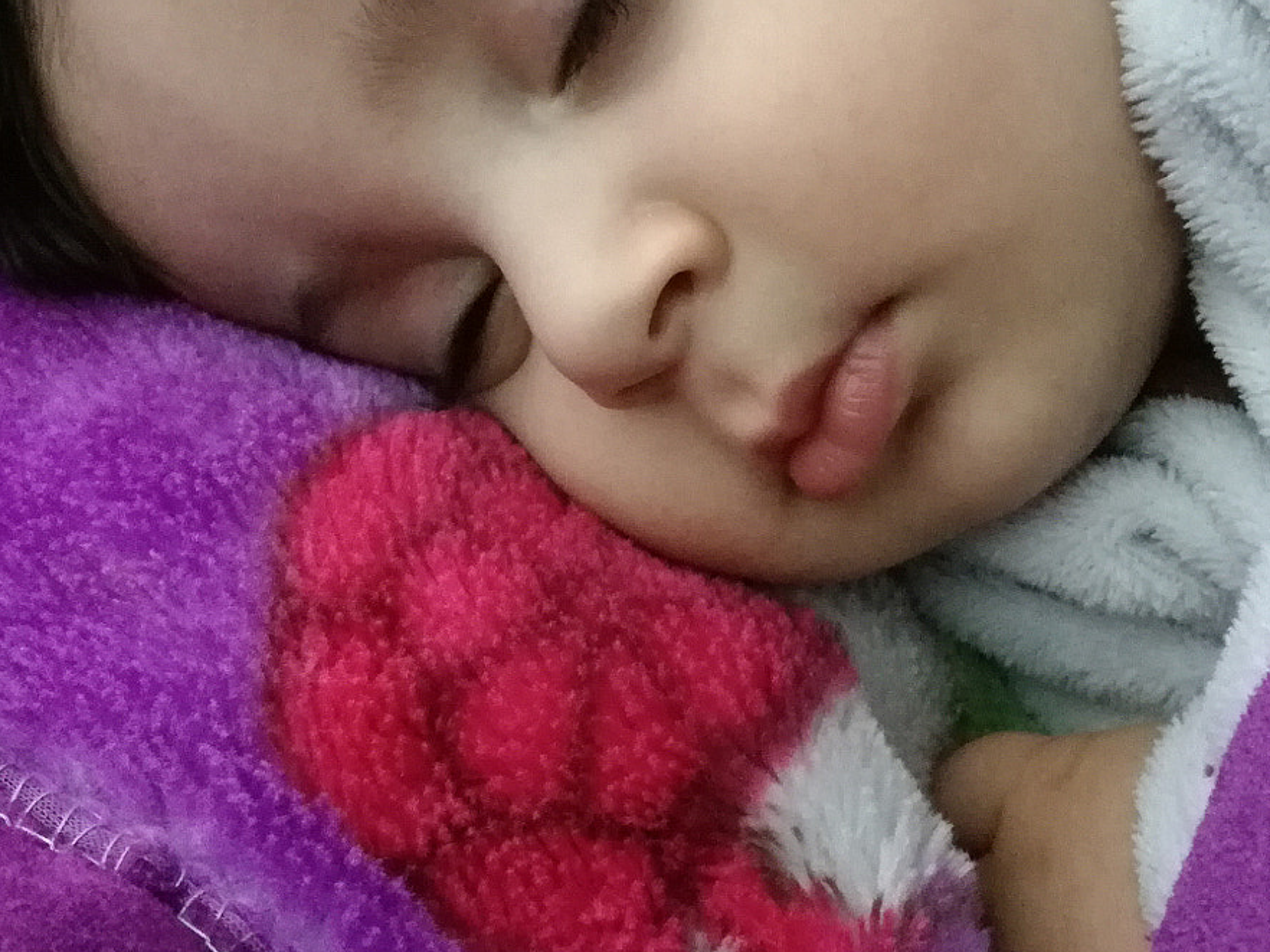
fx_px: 1797
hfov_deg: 38.9
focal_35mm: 49
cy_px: 390
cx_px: 700
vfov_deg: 29.6
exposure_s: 1/12.5
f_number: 2
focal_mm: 3.79
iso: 1250
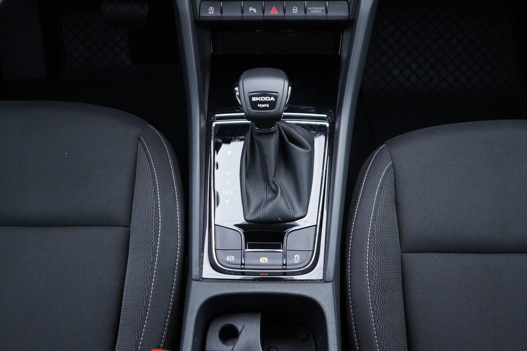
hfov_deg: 53.1
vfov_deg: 36.9
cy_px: 176
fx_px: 527
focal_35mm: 36
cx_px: 264
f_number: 2.8
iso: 320
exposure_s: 1/40
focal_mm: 24
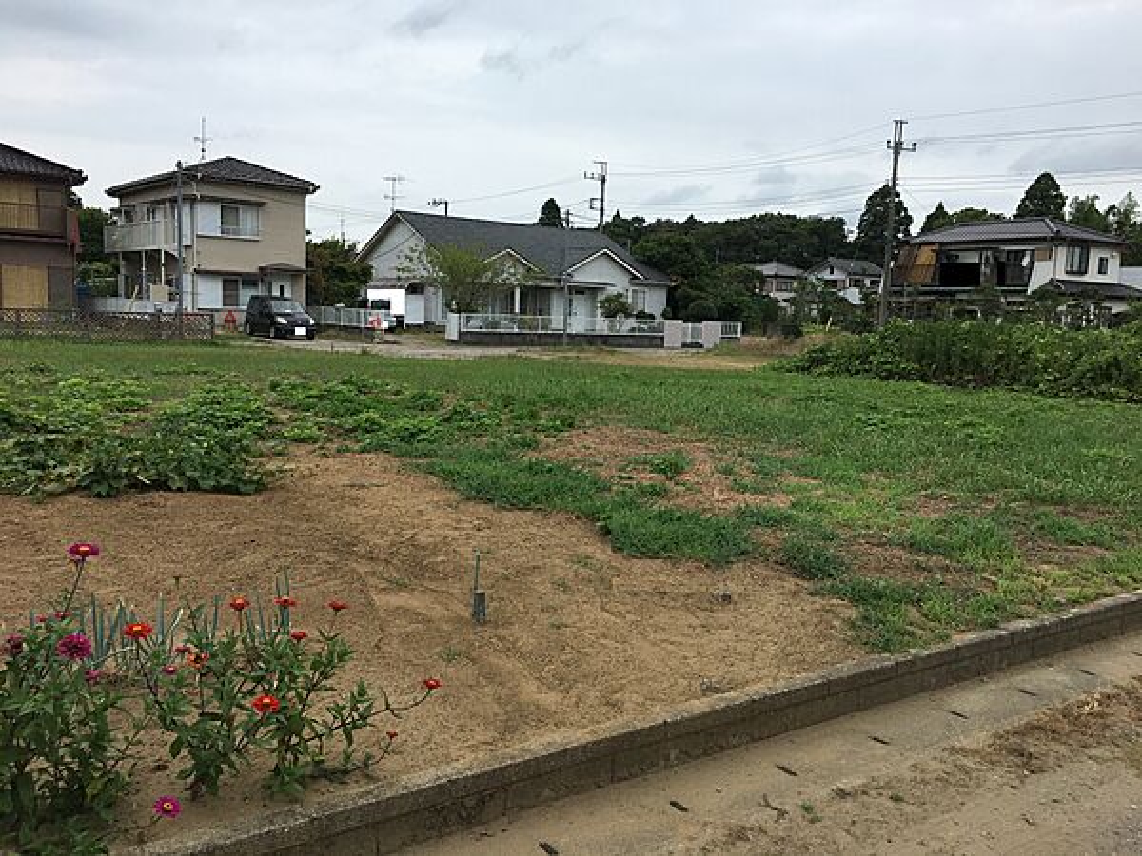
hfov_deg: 61.7
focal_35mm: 29
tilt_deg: -6.7
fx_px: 957
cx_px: 571
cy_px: 428
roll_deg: -2.4
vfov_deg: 48.2
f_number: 2.2
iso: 25
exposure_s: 1/1221
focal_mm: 4.15
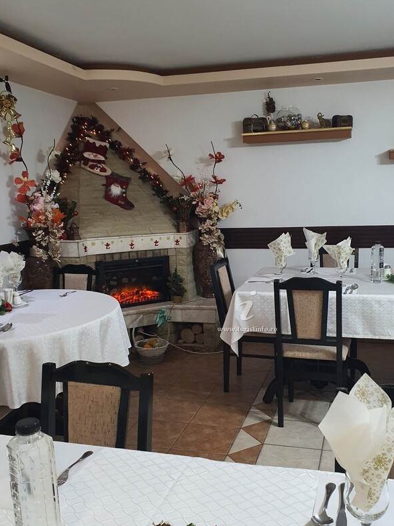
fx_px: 516
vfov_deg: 53.8
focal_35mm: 34
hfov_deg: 41.6
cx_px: 234
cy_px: 297
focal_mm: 4.3
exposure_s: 1/50
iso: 400
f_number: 2.4
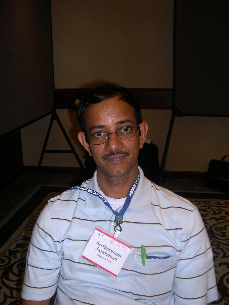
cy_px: 152
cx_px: 114
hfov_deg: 37.7
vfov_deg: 49.0
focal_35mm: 38
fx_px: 335
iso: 100
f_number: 2.8
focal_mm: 8
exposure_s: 1/60
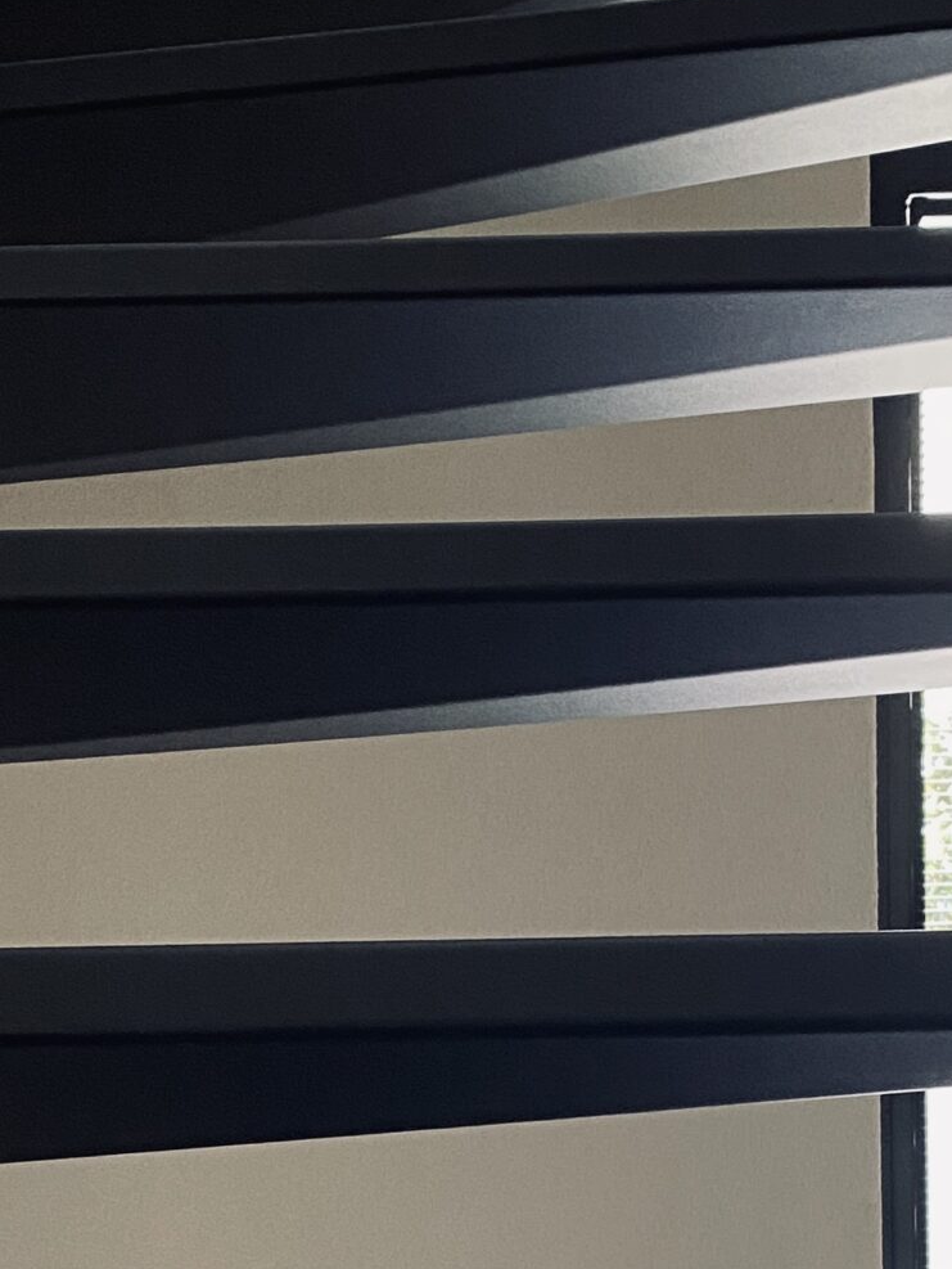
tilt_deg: -2.4
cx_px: 418
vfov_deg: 23.9
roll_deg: +1.3
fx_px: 2895
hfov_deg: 18.7
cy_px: 1173
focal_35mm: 79
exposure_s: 1/60
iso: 250
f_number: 1.8
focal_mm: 4.25
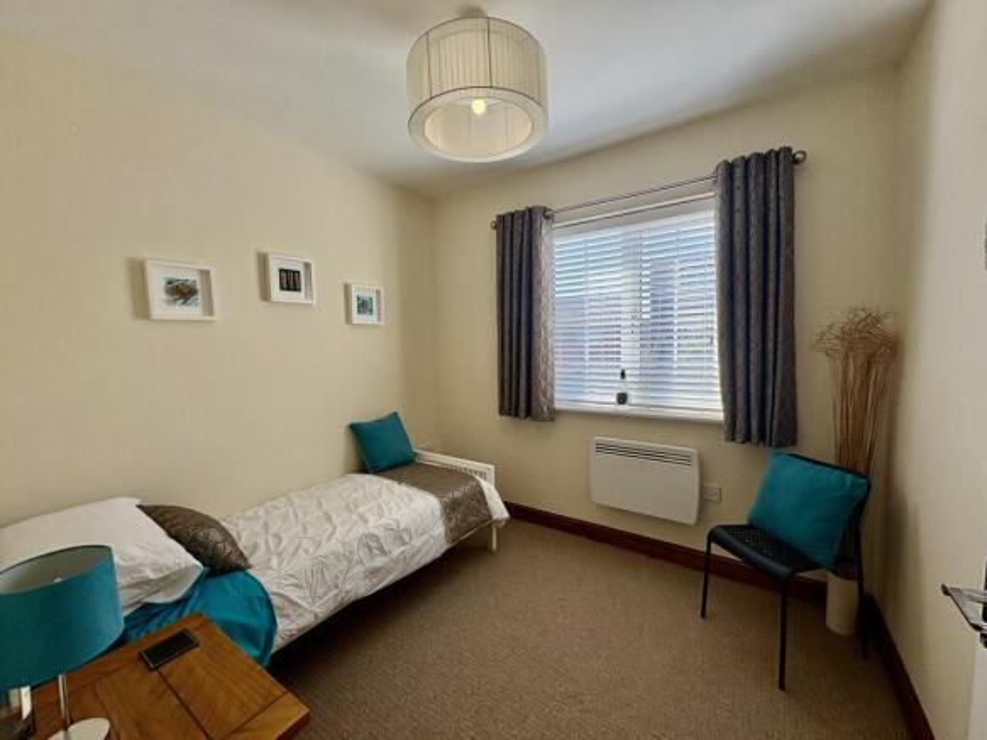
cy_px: 370
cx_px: 494
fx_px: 399
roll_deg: +1.4
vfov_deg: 85.7
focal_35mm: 14
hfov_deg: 102.1
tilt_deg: -3.6
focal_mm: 2.22
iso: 64
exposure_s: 1/250
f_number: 2.2
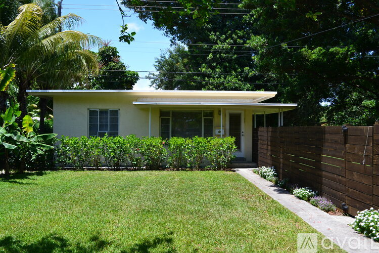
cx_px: 190
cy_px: 126
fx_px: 379
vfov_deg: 36.9
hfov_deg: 53.1
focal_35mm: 36
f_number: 10
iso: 400
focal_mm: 24
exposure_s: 1/320
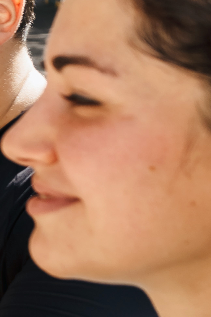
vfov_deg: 14.0
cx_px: -382
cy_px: -9
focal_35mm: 144
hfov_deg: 8.3
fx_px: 1265
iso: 100
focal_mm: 24
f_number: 4.5
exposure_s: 1/250
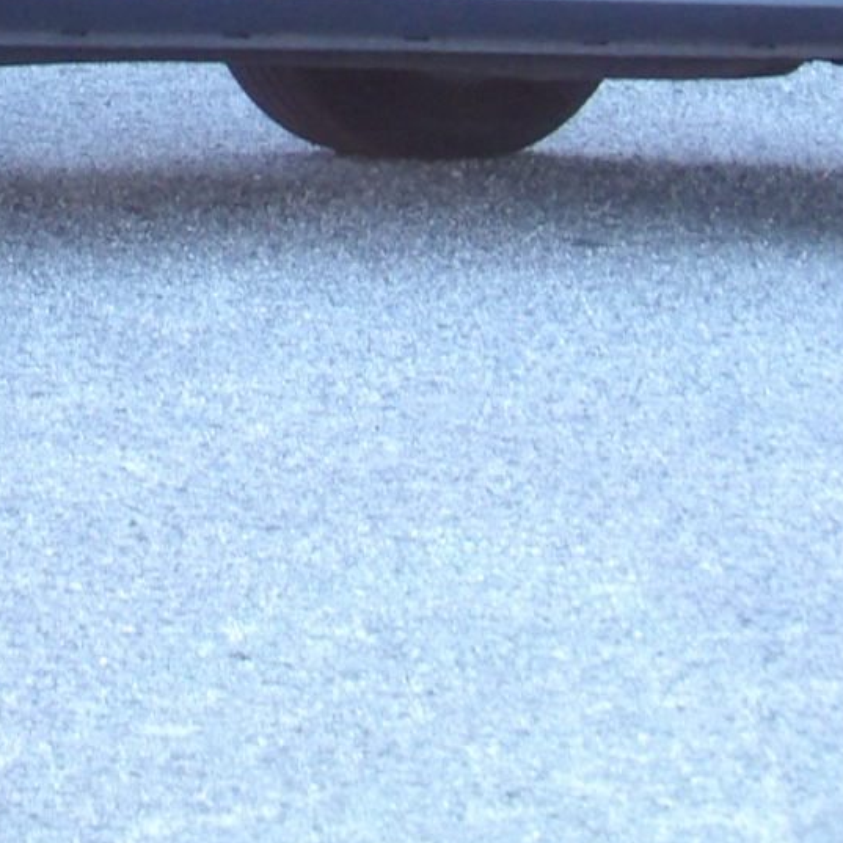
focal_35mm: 610
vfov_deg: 2.9
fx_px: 16807
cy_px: -579
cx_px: -295
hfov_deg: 2.9
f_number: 4.3
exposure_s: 1/51
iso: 200
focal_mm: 25.6
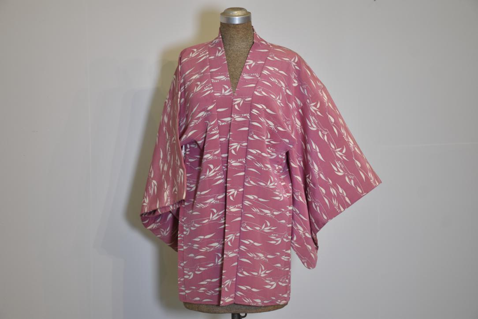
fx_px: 896
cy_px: 160
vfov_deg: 20.2
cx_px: 239
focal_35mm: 68
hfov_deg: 29.9
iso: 400
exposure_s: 1/60
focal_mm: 45
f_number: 4.5
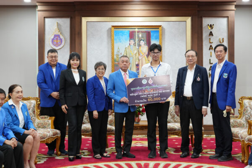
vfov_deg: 21.9
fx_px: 434
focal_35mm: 62
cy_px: 84
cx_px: 126
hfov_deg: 32.4
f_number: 4.5
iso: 2000
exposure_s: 1/125
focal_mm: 62
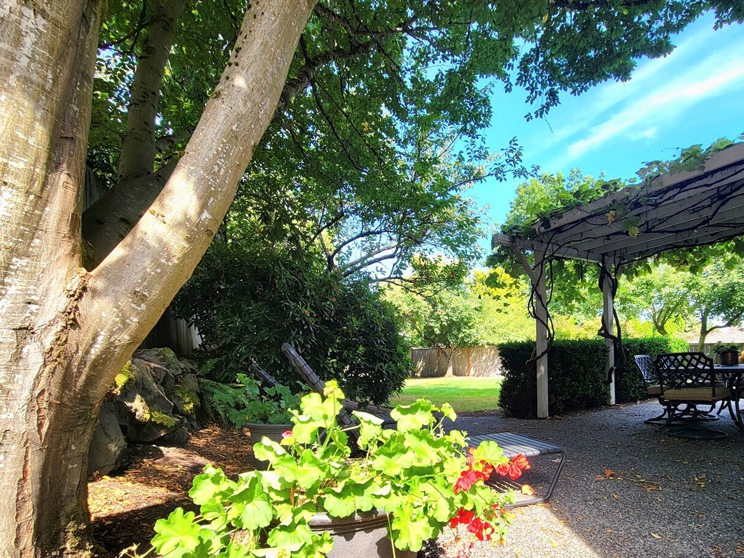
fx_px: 365
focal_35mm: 17
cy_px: 356
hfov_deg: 90.4
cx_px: 425
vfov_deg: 73.2
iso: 50
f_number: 2.2
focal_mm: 2.2
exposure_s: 1/334
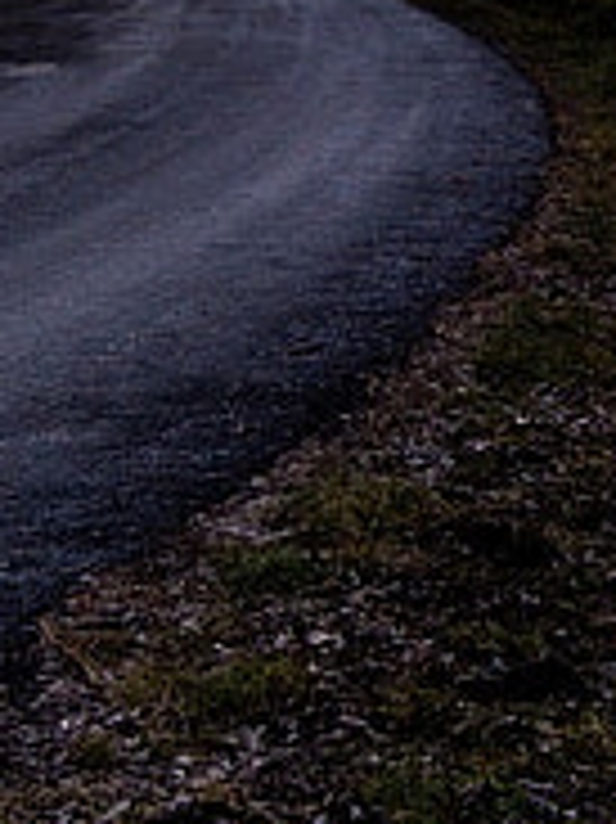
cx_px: 926
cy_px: -81
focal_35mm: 118
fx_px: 2803
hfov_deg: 12.0
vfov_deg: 16.2
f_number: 9
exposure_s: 1/15
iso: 320
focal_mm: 14
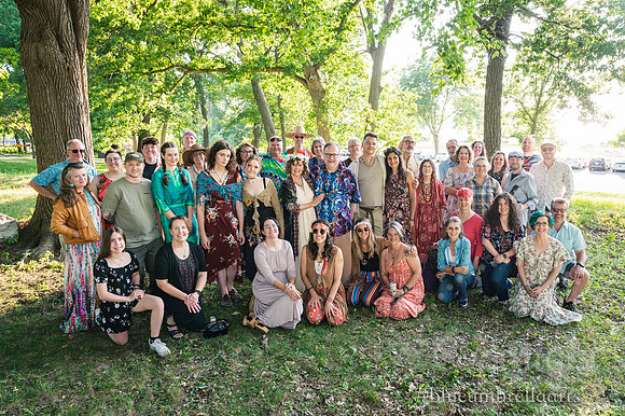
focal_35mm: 27
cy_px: 214
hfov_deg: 67.8
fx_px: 465
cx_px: 322
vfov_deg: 48.2
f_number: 5.6
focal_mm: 26
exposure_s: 1/250
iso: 800
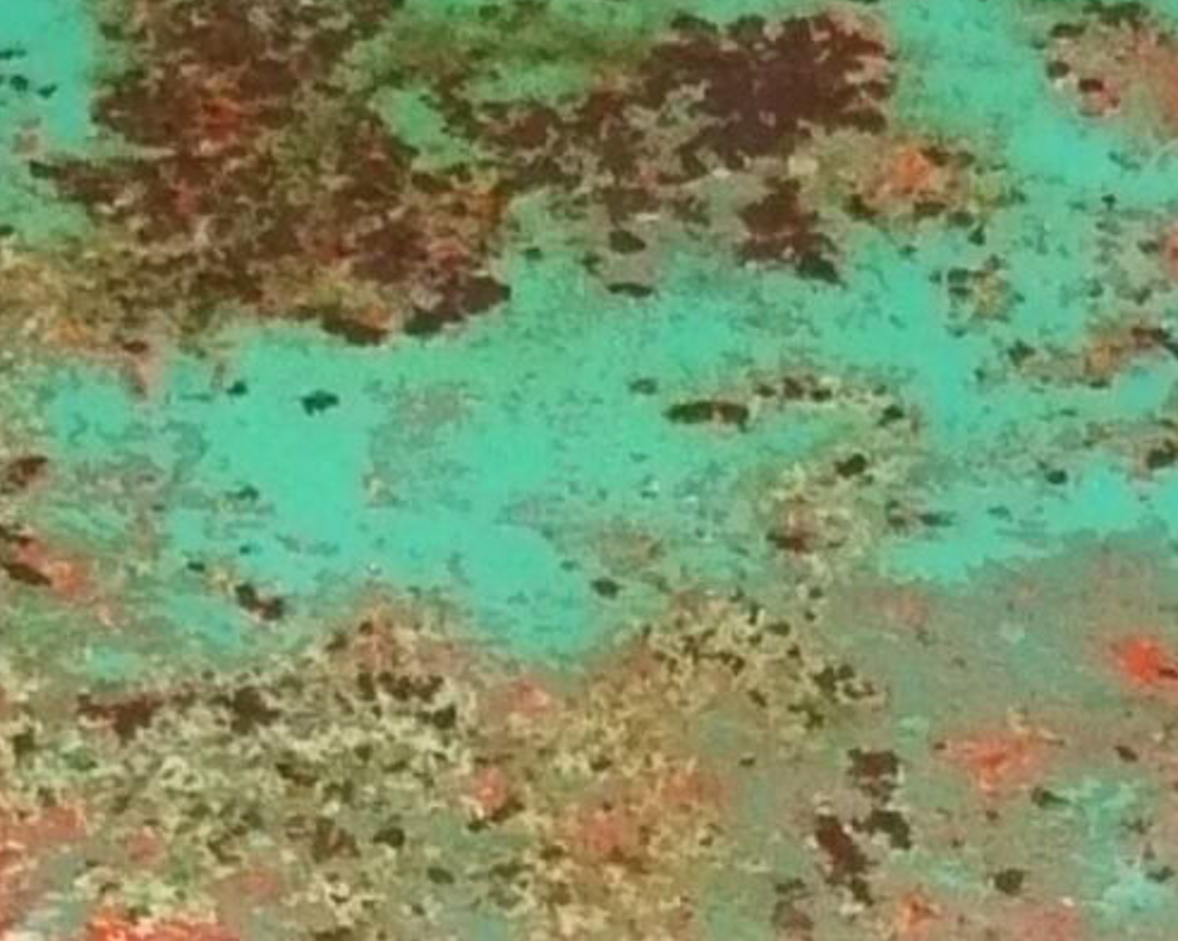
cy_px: 1247
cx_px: 431
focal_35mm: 183
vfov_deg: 8.3
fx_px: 6376
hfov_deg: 10.5
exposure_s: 1/30
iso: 400
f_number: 2.9
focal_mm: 4.9
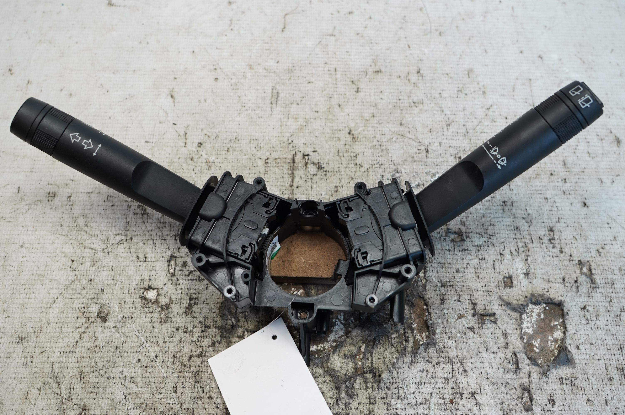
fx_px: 538
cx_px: 312
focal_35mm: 31
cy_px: 208
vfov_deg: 42.3
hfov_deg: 60.3
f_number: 4
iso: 250
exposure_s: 1/60
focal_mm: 21
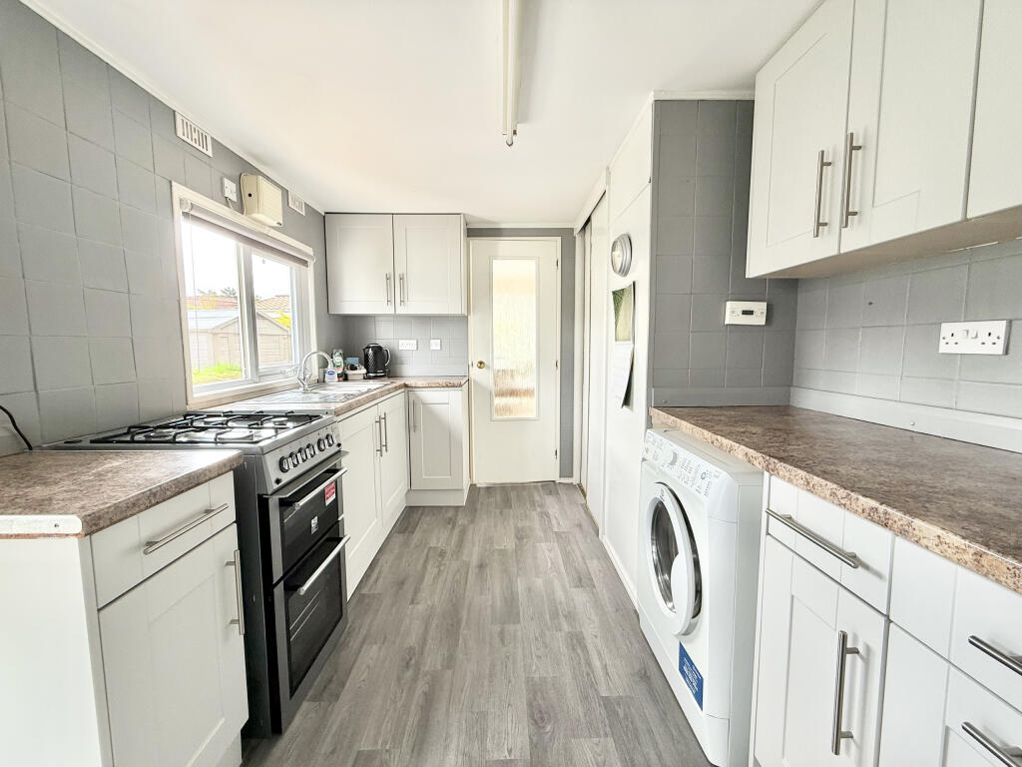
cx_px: 511
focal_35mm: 14
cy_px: 384
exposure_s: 1/99
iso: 64
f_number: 2.2
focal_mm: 2.22
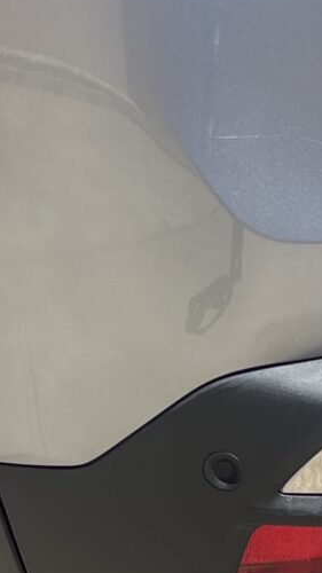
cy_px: -16
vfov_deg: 14.6
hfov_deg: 8.3
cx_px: -1
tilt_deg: -12.0
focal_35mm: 145
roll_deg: +0.2
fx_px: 2202
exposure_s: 1/3257
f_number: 1.5
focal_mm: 5.7
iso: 50
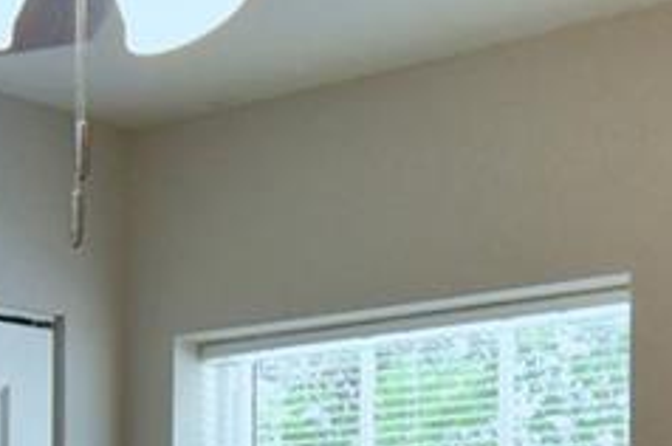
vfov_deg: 13.1
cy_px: 567
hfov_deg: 20.0
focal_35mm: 101
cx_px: 138
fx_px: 1883
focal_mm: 10
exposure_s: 1/125
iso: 320
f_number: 4.5
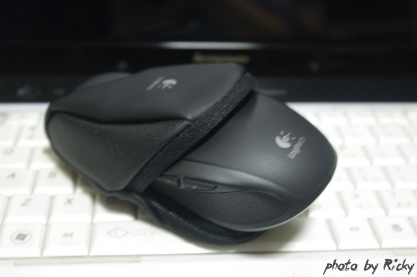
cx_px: 208
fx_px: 602
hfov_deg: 38.2
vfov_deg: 25.9
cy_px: 138
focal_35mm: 52
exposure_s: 1/1.67
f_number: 5
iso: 800
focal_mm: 35
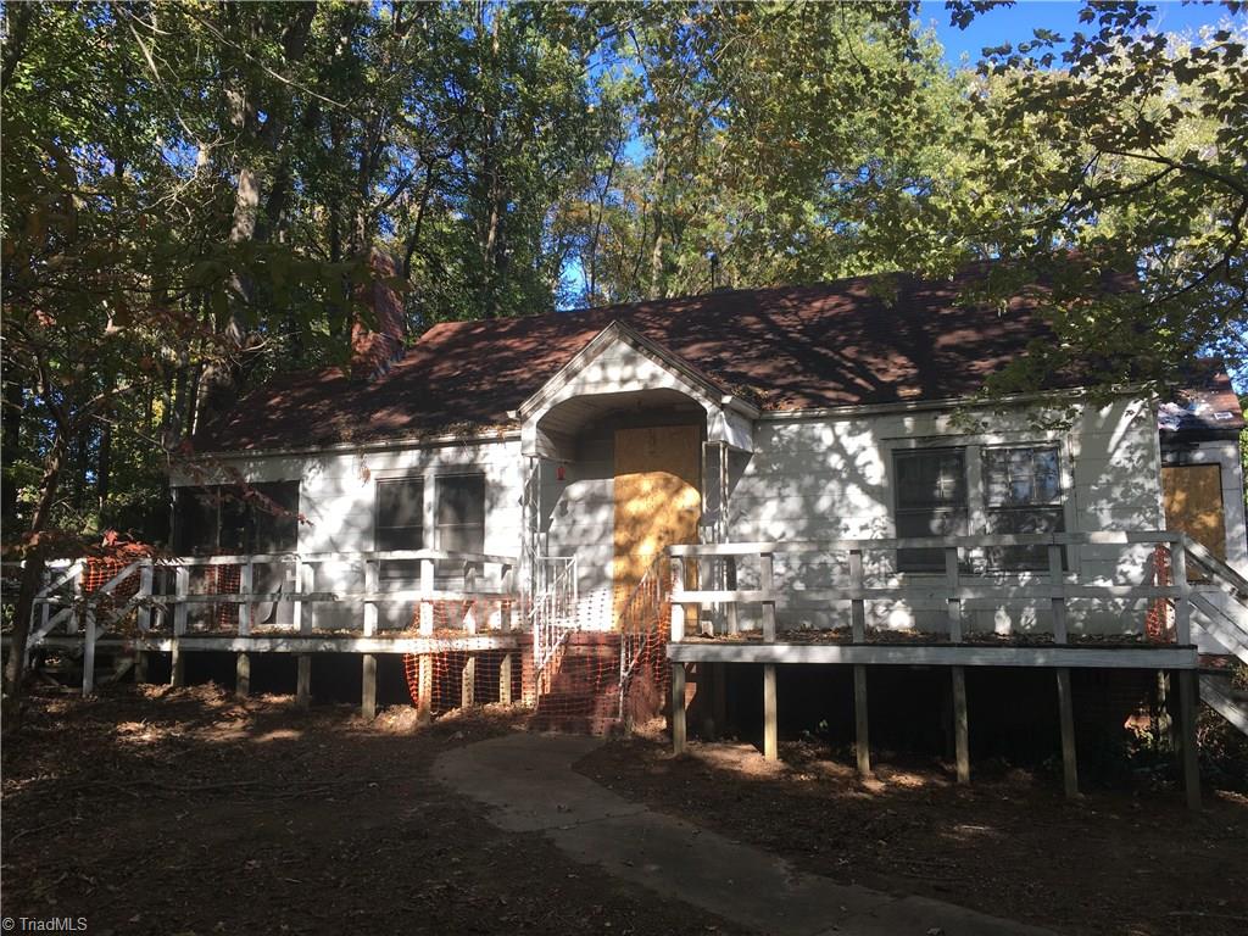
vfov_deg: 48.2
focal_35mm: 29
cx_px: 624
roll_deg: +0.9
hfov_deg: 61.7
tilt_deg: +7.9
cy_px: 468
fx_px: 1046
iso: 25
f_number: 2.2
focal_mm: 4.15
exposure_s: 1/297
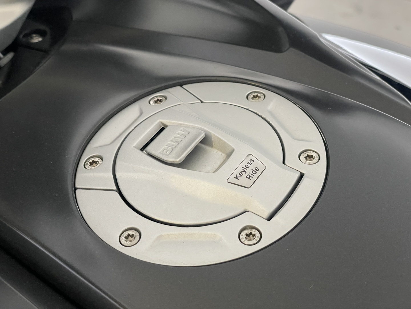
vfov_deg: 28.0
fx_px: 617
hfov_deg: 36.8
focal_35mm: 52
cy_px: 154
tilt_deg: -41.2
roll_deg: -9.0
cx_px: 206
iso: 200
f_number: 2
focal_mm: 6
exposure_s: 1/50
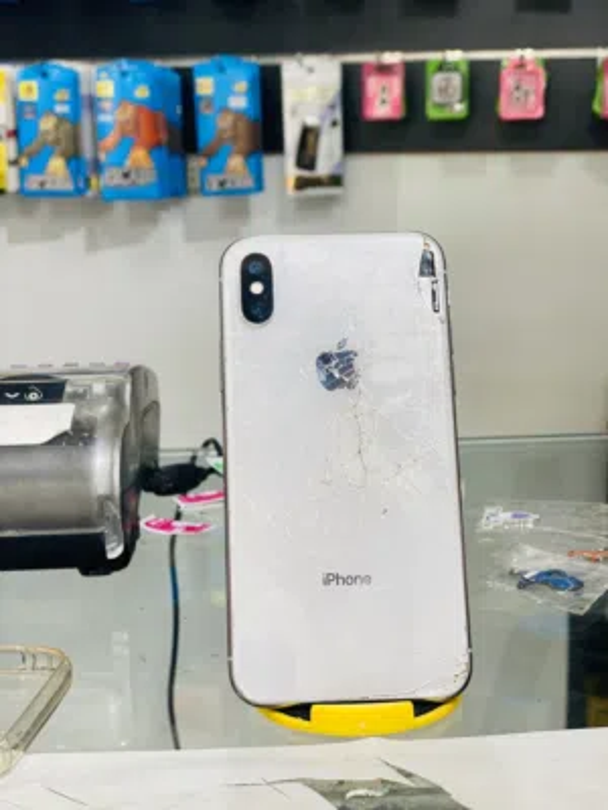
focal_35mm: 52
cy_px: 405
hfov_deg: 28.0
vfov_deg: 36.8
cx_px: 304
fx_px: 1218
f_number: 2
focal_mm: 6
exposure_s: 1/100
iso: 25
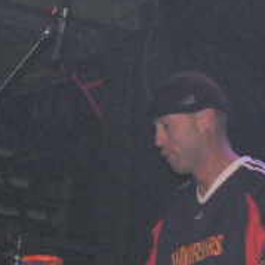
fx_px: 1724
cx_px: 246
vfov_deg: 8.7
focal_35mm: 199
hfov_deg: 8.8
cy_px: 309
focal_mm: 12.2
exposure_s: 1/60
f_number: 3.2
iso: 400
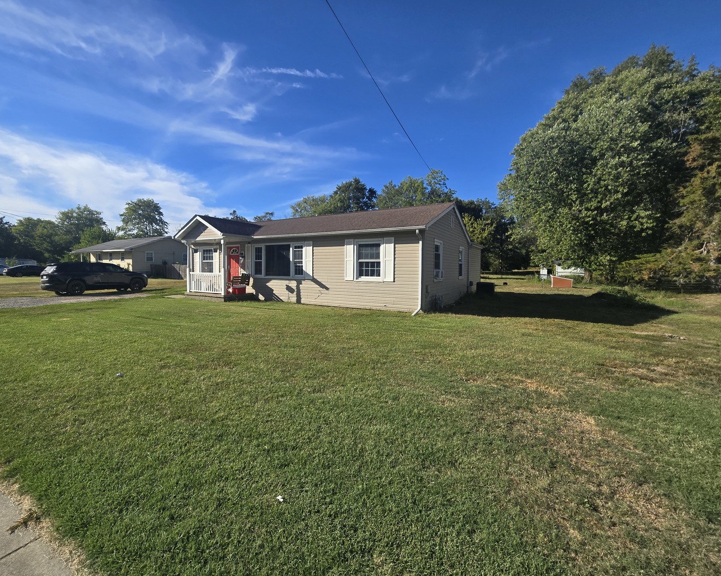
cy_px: 281
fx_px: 299
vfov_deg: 88.0
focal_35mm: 14
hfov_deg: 100.4
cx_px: 324
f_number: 2.2
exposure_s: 1/2283
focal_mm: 2.2
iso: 50
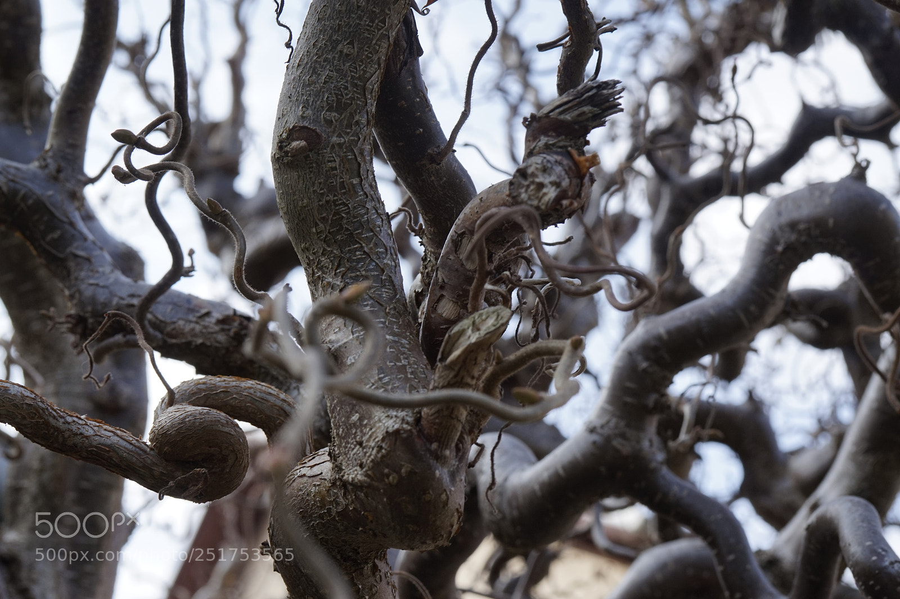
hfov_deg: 27.0
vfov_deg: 18.2
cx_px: 450
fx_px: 1874
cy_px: 300
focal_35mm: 75
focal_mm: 50
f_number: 9
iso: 100
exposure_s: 1/80
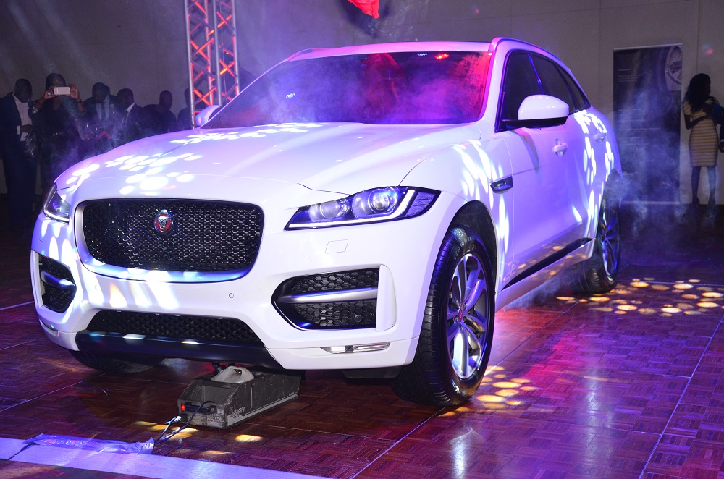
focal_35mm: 51
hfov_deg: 39.0
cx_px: 362
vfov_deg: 26.4
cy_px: 240
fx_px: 1023
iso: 800
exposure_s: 1/100
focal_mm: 34
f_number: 4.2
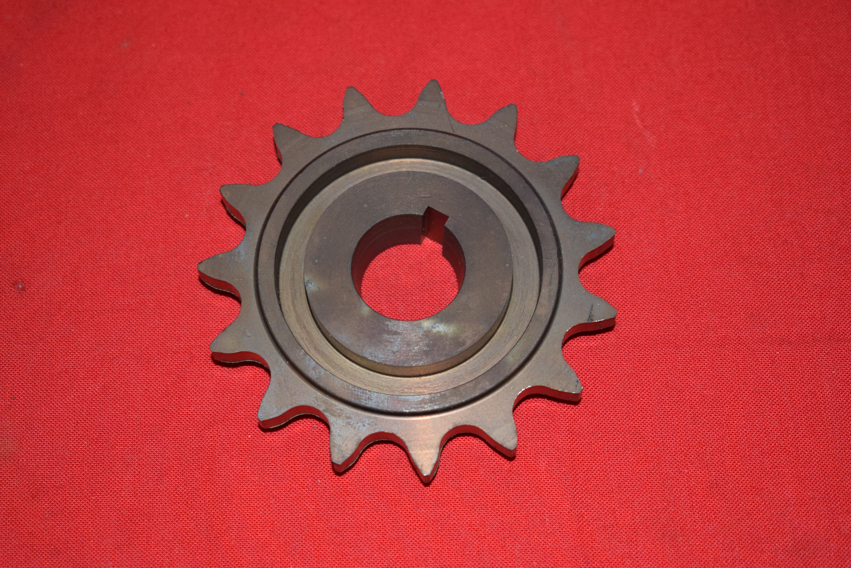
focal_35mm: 75
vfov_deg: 18.2
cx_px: 426
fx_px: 1773
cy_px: 284
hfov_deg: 27.0
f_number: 5.6
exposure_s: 1/160
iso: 640
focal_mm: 50
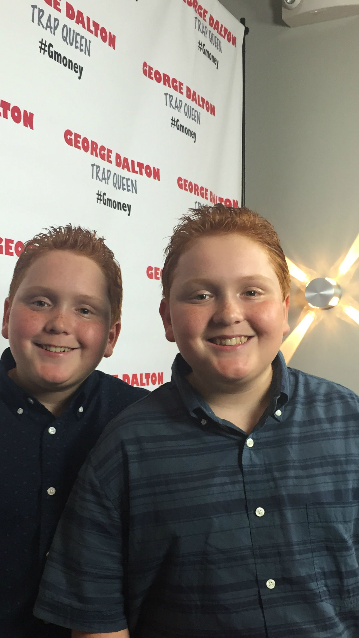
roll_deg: +0.5
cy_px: 367
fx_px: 762
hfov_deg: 26.5
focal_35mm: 45
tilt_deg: -2.0
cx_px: 188
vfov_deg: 45.3
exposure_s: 1/30
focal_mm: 4.15
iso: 64
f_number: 2.2
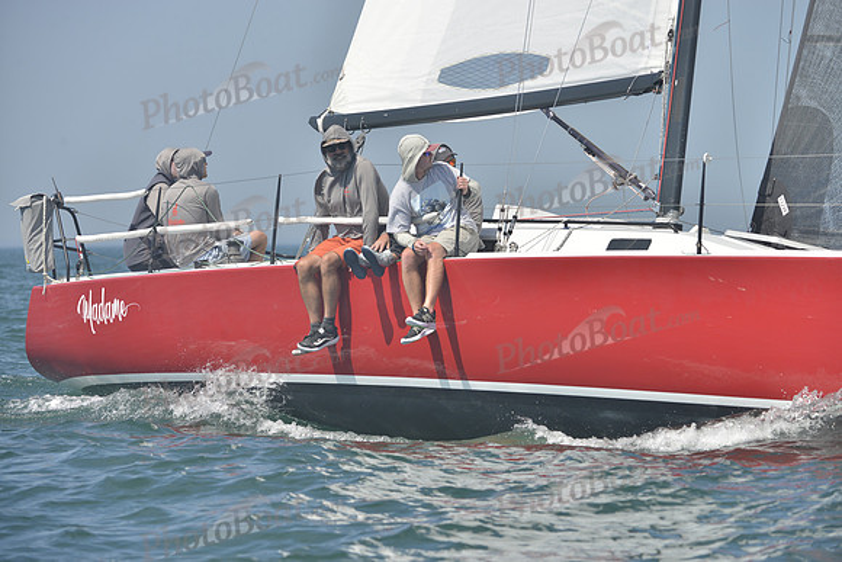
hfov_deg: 9.4
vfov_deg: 6.2
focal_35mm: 220
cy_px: 281
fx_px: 5147
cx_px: 421
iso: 280
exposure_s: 1/1000
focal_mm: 220
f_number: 7.1
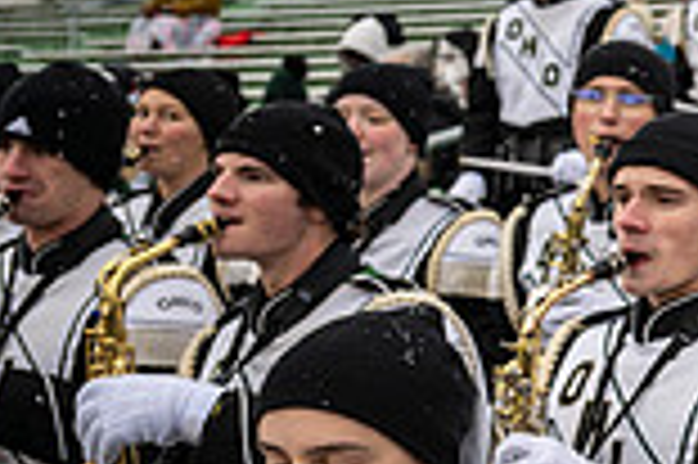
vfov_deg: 15.2
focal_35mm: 90
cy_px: 268
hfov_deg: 18.4
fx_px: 1743
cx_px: 1211
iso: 160
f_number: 2.8
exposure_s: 1/500
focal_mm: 24
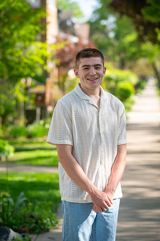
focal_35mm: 140
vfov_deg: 14.7
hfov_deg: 9.8
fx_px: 935
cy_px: 120
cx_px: 80
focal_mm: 140
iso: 250
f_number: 4
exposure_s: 1/320
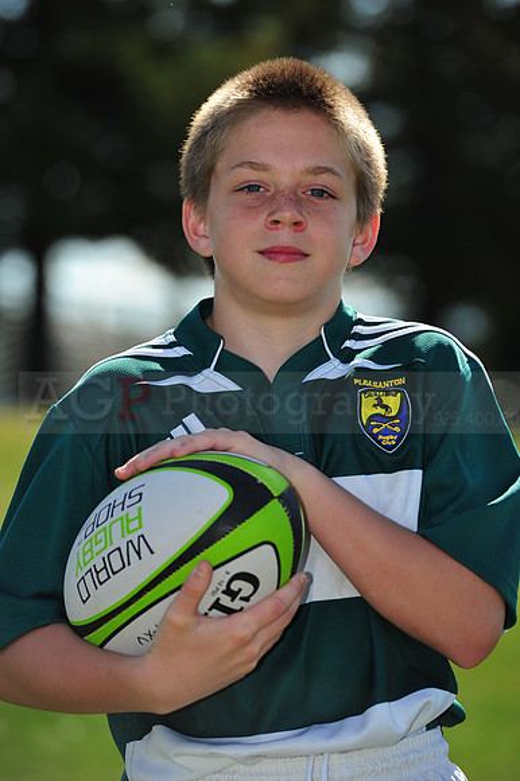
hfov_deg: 6.9
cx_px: 260
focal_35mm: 200
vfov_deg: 10.3
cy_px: 390
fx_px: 4338
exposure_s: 1/1000
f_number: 4.5
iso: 200
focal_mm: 200
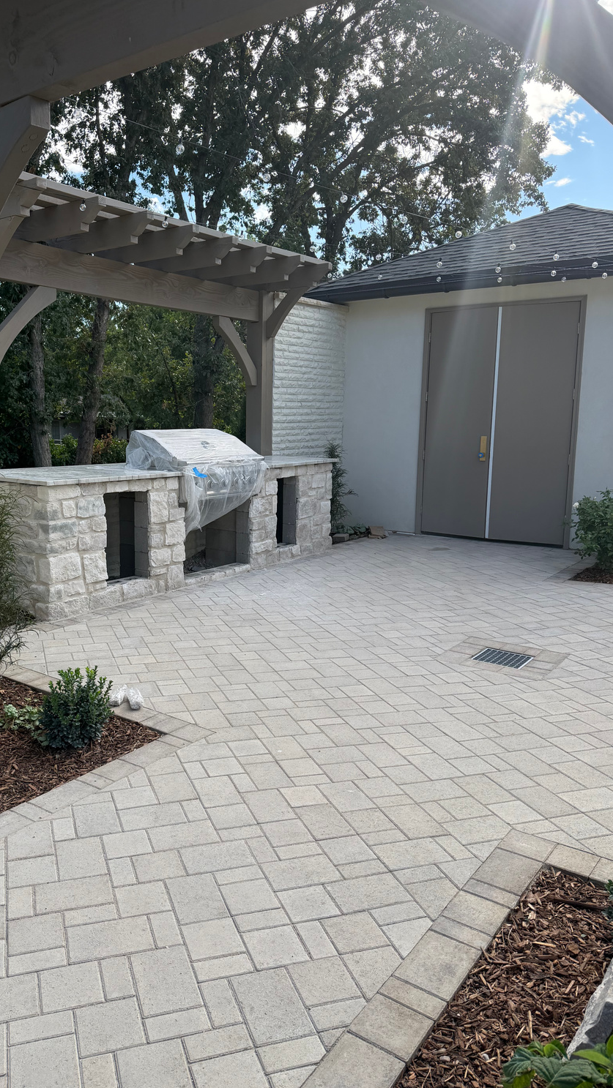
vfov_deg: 69.8
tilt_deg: -11.3
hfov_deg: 42.5
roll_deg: -0.8
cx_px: 219
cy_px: 533
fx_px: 780
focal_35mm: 27
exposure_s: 1/1689
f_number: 1.78
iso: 100
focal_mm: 6.76
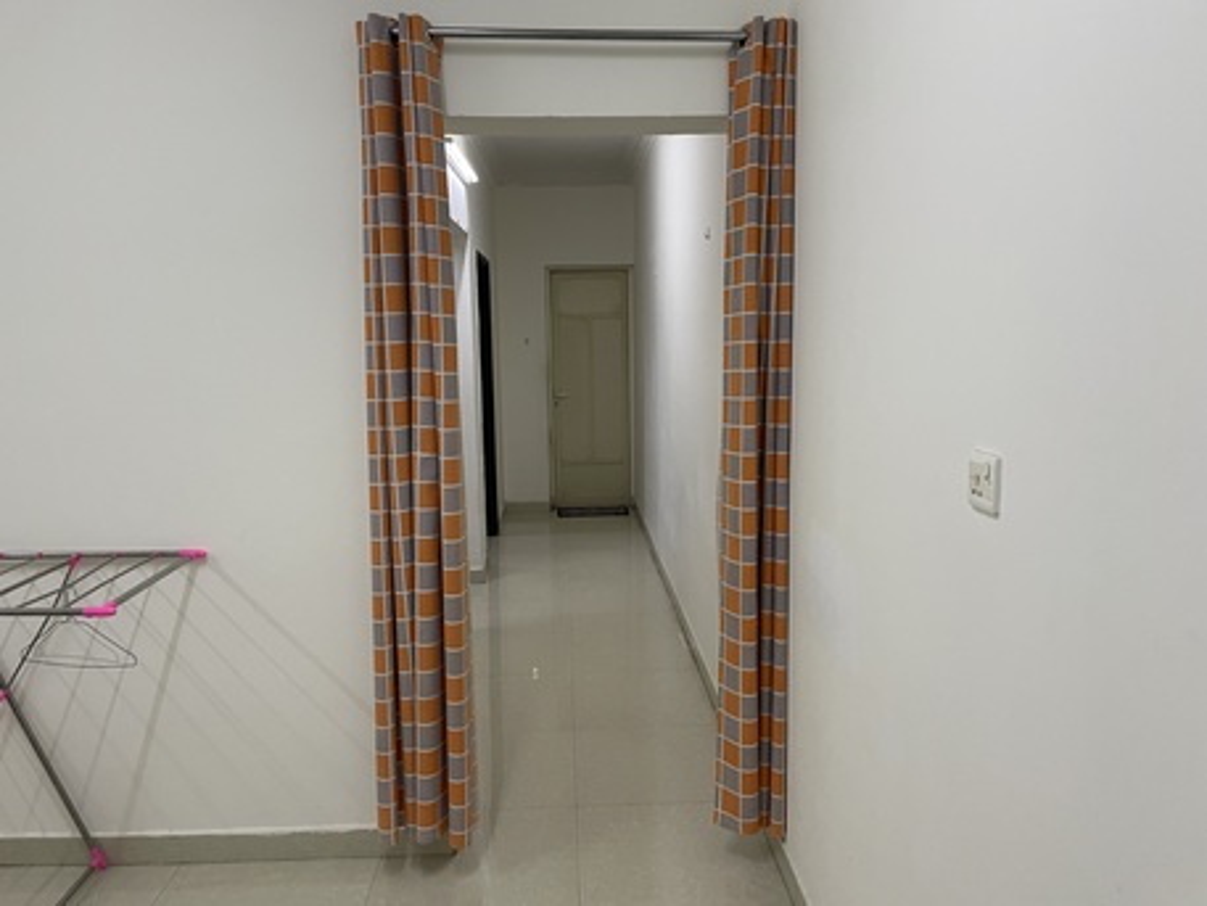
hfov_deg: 67.3
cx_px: 604
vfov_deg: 53.1
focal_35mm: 26
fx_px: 907
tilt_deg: -8.9
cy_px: 453
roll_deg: +1.0
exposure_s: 1/60
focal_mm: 4.2
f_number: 1.6
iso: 160
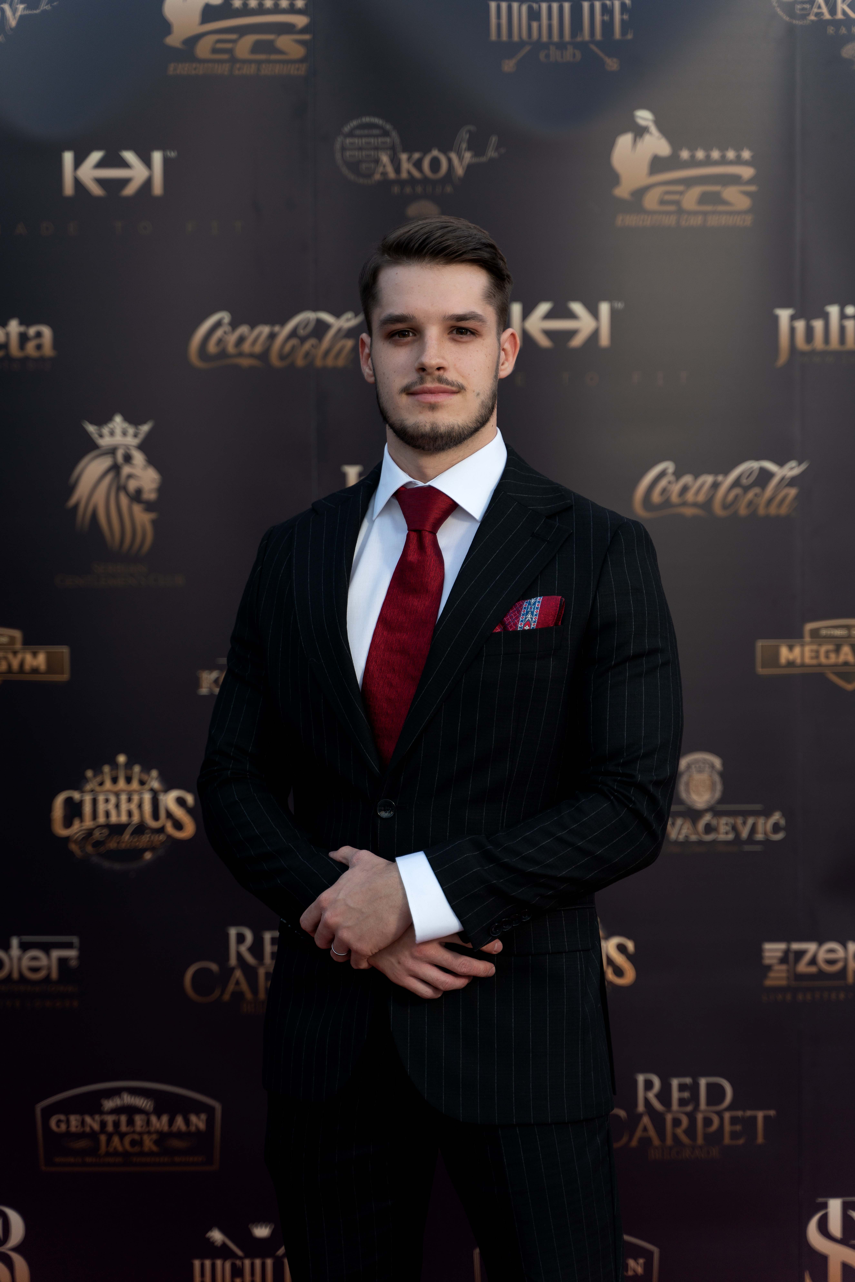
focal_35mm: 75
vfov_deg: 27.0
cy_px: 641
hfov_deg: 18.2
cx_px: 428
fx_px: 2671
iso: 125
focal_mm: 75
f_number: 3.2
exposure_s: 1/160
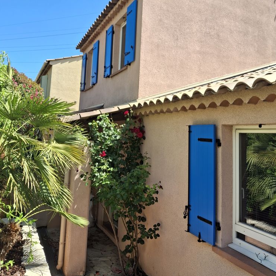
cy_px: 100
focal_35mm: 30
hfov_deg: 54.0
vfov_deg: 53.3
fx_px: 271
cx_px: 139
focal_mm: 4.69
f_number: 1.8
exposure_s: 1/724
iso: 25
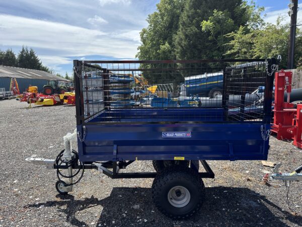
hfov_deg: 71.6
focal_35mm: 24
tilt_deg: -6.8
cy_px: 114
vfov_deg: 56.8
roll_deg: +3.3
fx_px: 209
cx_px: 151
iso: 80
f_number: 1.78
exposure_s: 1/2252
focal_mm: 6.86
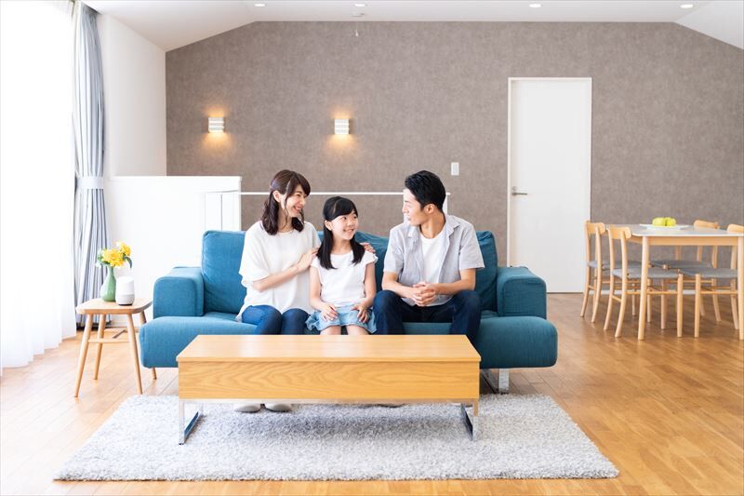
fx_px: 1033
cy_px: 248
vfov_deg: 27.0
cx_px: 372
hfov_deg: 39.6
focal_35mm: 50
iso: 400
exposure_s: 1/125
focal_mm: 50
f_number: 4
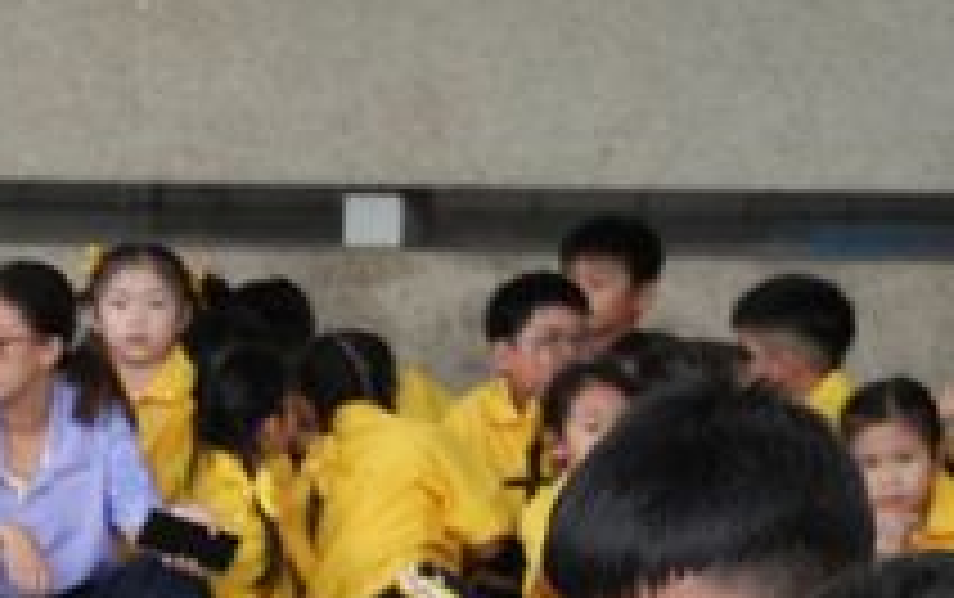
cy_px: 1198
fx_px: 10125
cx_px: -1044
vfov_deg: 3.4
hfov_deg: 5.3
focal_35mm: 389
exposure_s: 1/500
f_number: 5.6
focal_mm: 54
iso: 2000
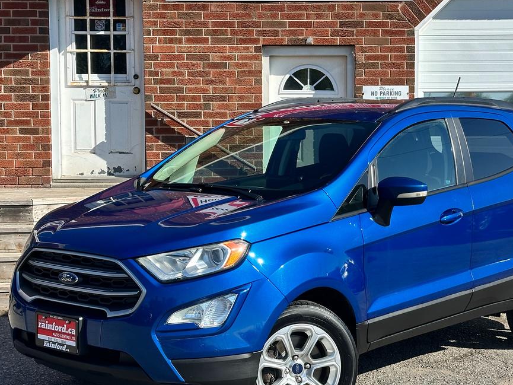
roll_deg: +0.5
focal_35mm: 71
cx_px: 308
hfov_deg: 27.3
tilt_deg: -3.1
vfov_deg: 20.7
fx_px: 1052
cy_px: 177
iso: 64
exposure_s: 1/3155
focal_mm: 6.86
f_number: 1.78
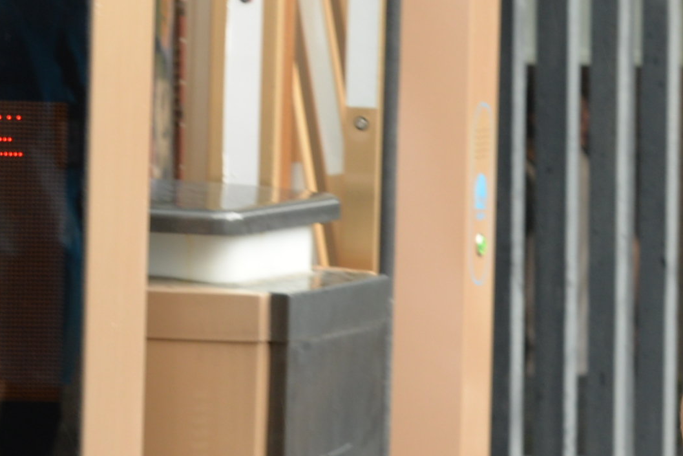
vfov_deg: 6.2
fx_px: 4212
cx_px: 880
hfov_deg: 9.1
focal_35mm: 222
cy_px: 237
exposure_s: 1/125
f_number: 5.6
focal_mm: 52
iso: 400
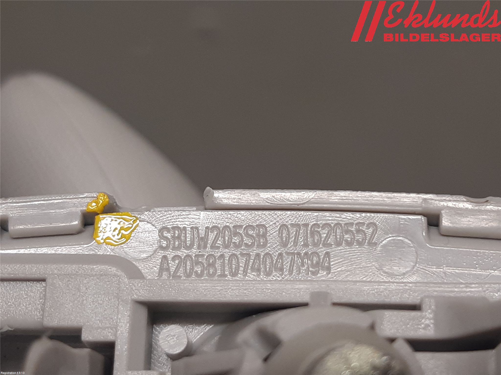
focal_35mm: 26
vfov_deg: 53.1
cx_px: 250
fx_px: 376
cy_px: 188
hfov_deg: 67.3
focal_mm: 3.93
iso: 64
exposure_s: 1/50
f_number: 1.7
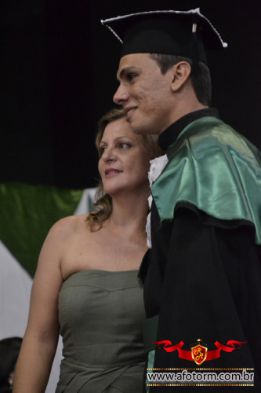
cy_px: 196
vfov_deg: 13.7
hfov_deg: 9.1
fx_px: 1632
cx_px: 130
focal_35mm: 150
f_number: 5.6
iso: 3200
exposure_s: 1/20
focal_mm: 100
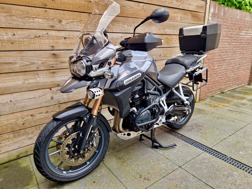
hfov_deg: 73.9
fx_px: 167
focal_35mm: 23
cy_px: 94
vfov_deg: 58.9
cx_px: 126
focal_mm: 5.4
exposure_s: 1/180
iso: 50
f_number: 1.8
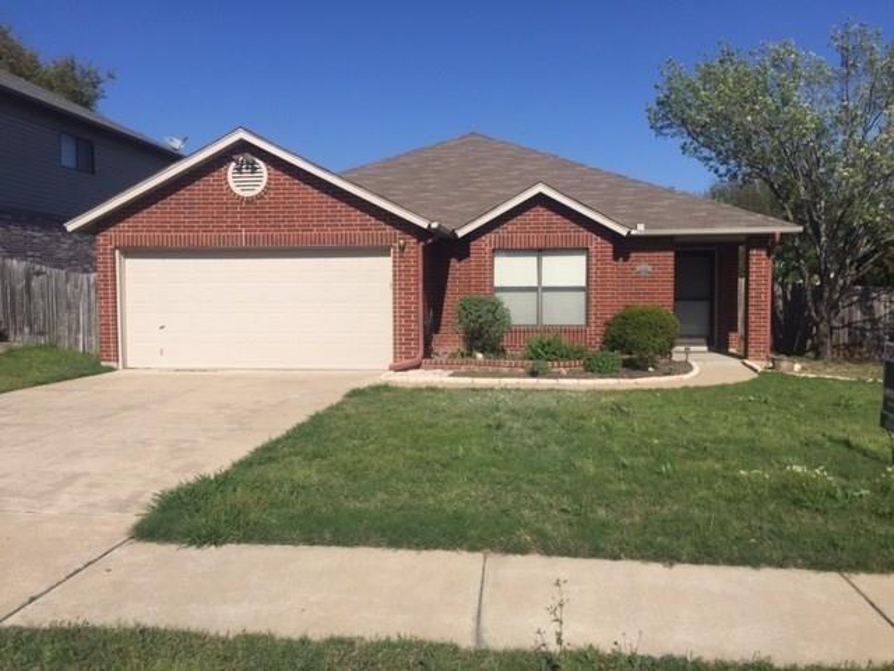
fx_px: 749
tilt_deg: -0.9
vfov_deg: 48.2
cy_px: 336
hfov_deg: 61.7
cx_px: 447
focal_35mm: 29
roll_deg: -0.6
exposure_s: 1/3597
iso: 32
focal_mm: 4.15
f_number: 2.2
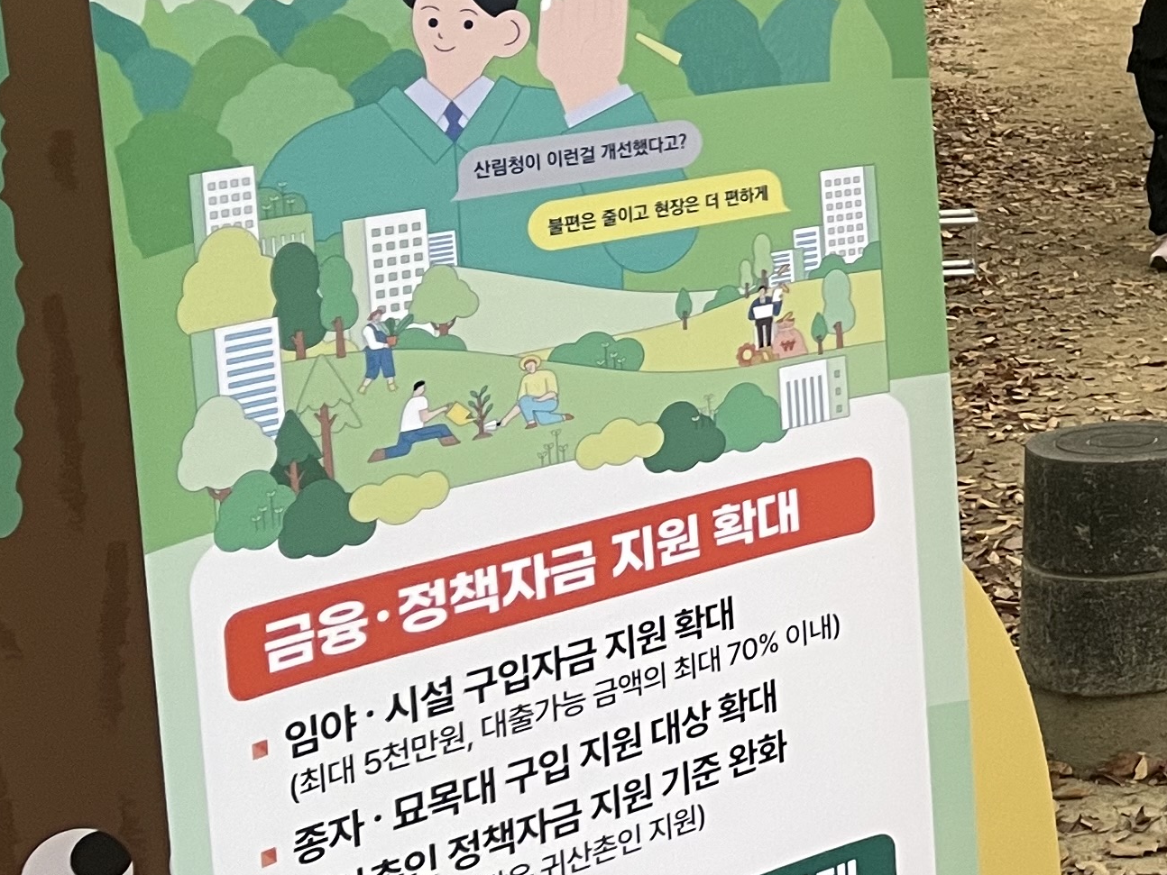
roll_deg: -1.1
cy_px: -27
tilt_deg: -2.2
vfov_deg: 17.7
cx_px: 1810
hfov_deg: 20.3
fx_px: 2731
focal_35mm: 81
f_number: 1.6
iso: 125
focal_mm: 4.2
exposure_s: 1/82
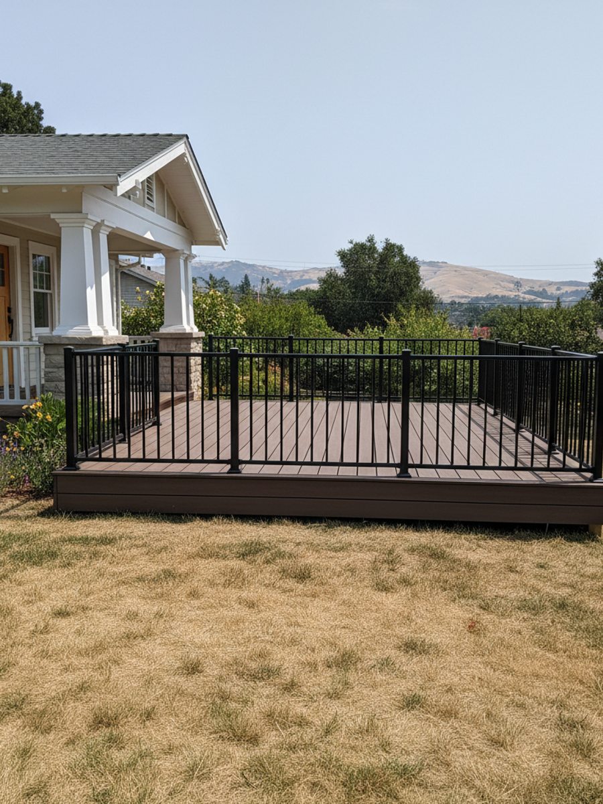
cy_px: 402
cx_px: 302
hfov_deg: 58.9
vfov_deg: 73.9
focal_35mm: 23
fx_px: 534
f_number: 1.8
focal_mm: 6.4
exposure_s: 1/1966
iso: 1162
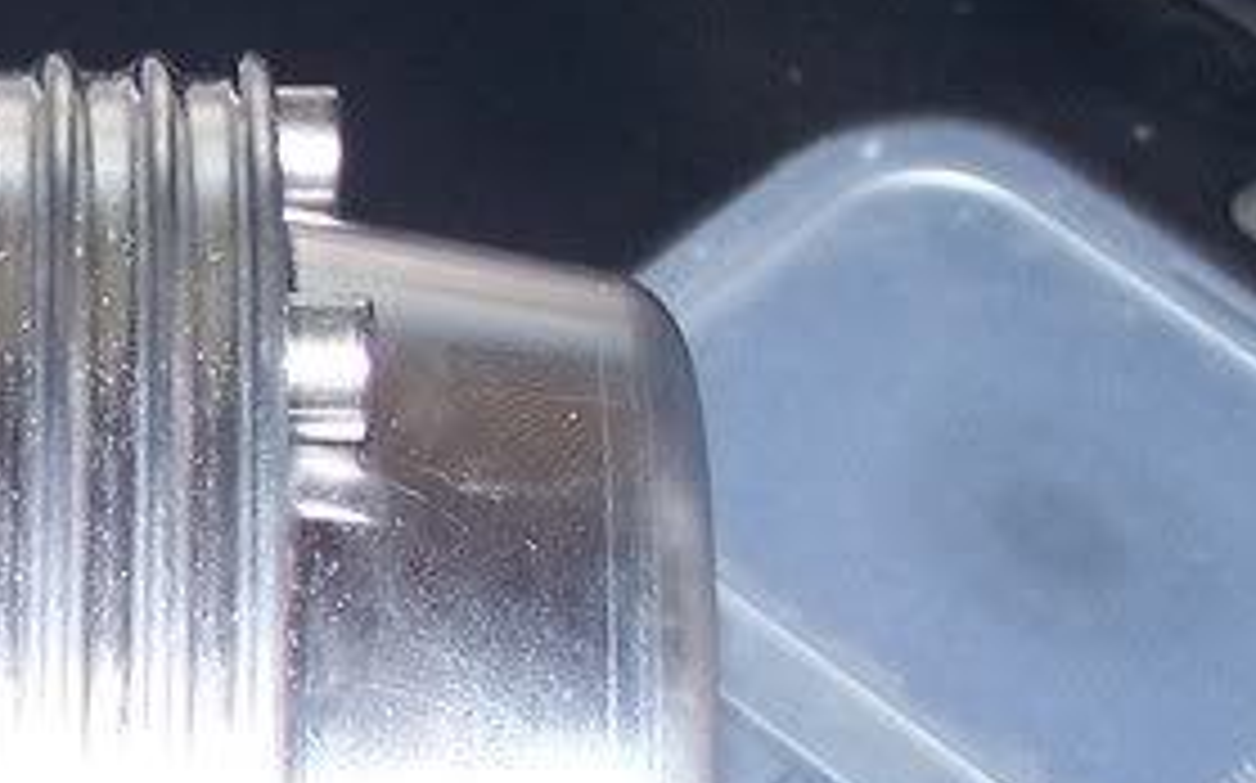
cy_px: 770
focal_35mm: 249
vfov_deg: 5.3
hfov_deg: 8.3
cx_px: -603
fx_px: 8518
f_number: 3.2
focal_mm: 10.7
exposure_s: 1/80
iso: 80
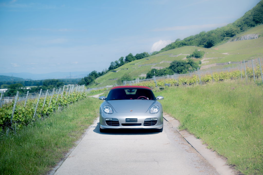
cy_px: 88
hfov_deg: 28.8
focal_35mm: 70
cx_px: 132
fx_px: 511
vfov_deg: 19.5
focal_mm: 70
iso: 100
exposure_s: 1/250
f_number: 4.5
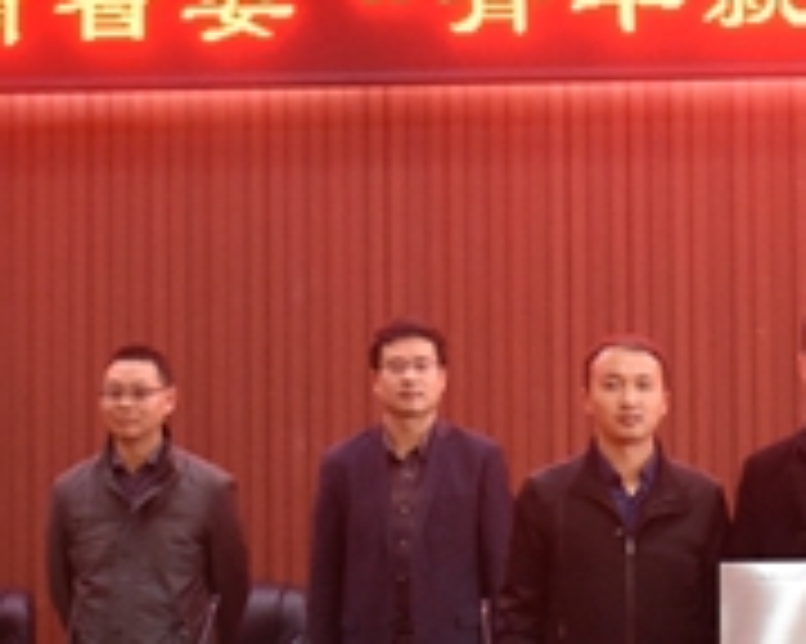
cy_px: 209
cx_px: 896
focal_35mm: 121
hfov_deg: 15.5
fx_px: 2885
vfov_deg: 12.7
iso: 3200
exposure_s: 1/60
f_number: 4
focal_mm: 22
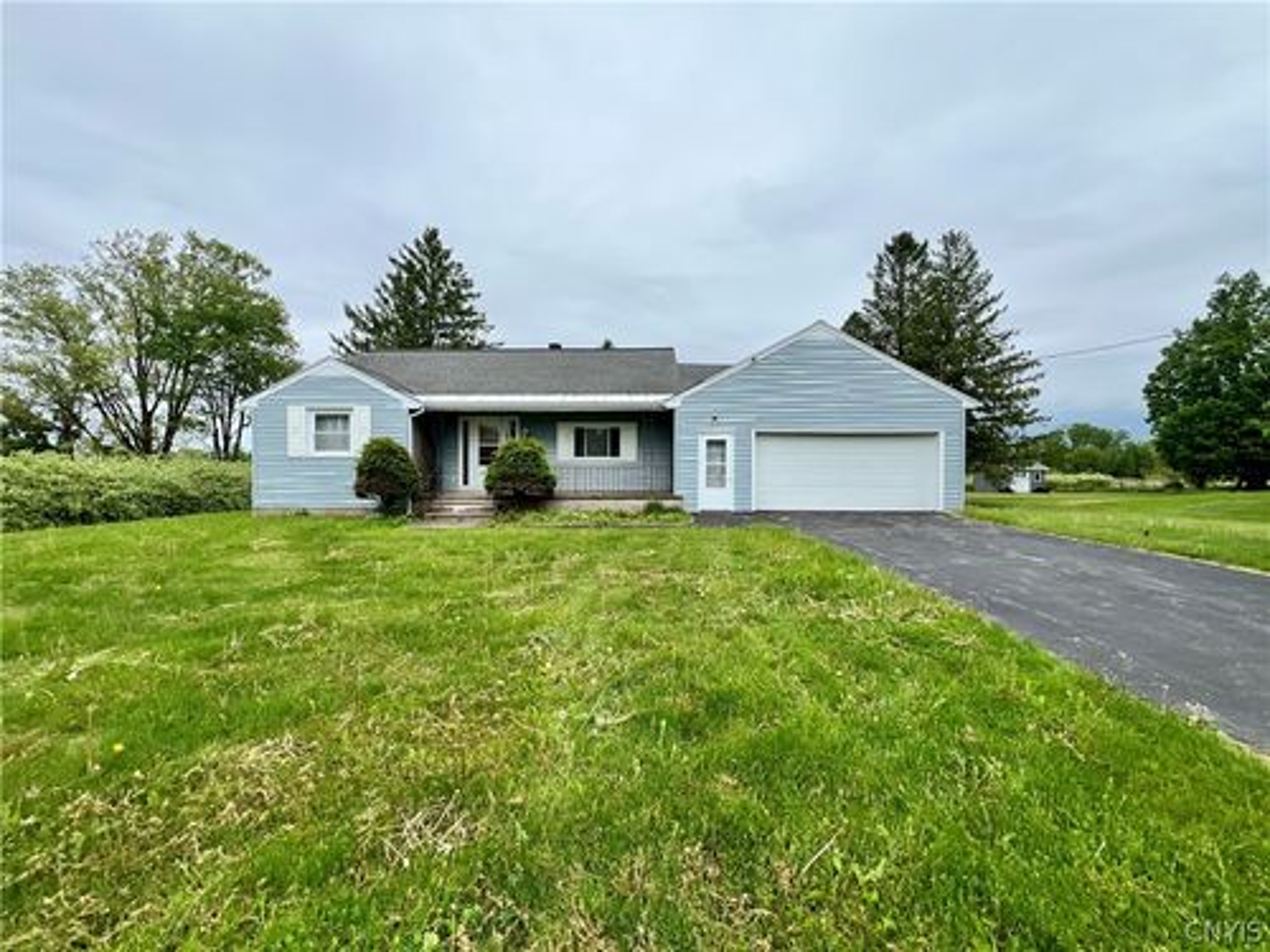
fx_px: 477
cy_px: 476
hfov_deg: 106.2
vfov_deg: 89.9
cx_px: 635
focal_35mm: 13
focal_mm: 1.57
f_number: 1.8
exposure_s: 1/1309
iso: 32
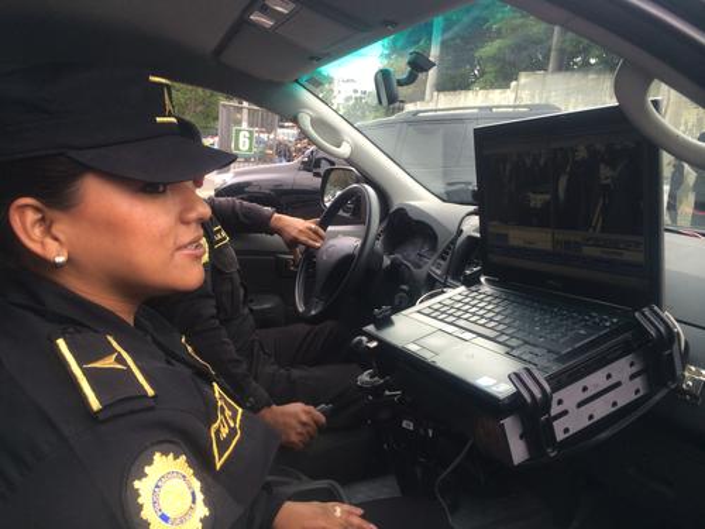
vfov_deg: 46.8
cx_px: 352
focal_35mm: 30
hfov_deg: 60.0
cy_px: 264
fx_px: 611
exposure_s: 1/120
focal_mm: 4.12
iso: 50
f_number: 2.2
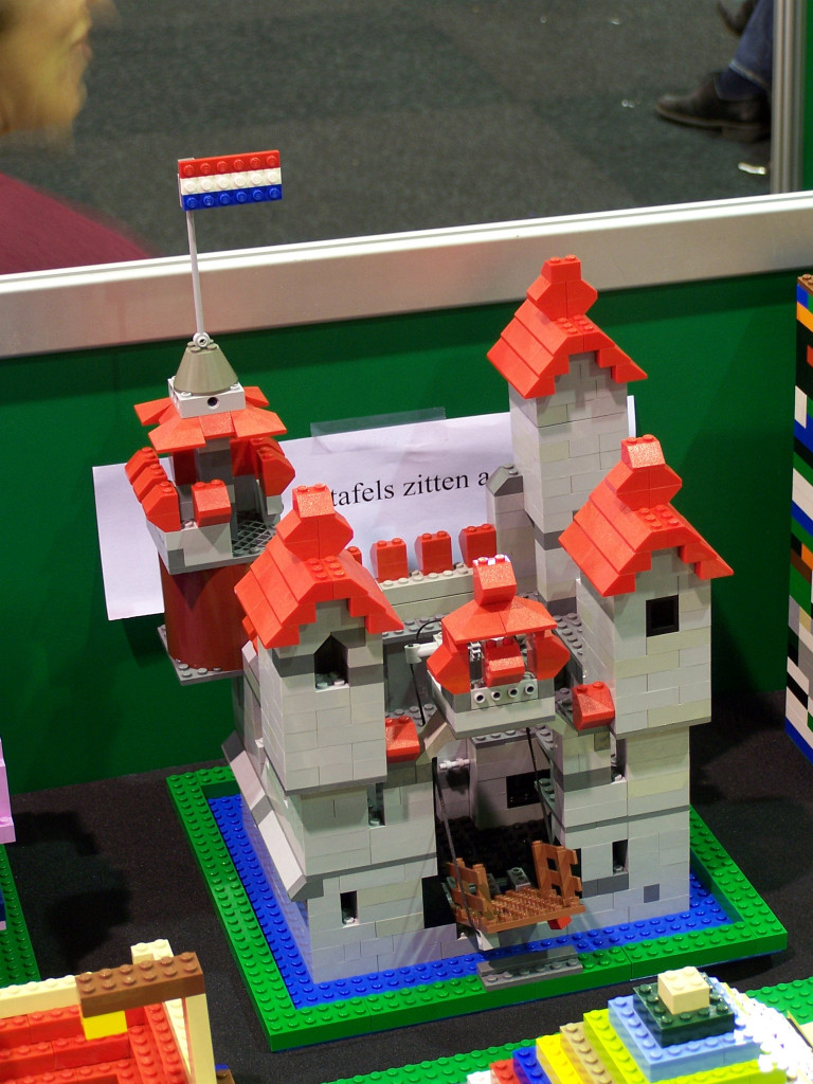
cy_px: 542
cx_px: 406
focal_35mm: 82
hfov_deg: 18.0
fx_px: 2568
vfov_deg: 23.8
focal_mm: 13.7
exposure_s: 1/2
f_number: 3.2
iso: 80
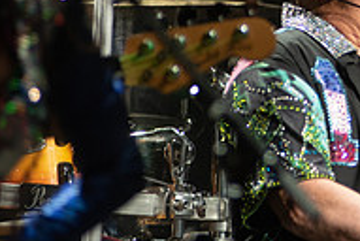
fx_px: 7011
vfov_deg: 2.0
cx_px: 526
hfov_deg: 2.9
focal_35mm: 700
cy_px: 12
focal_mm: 200
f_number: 3.2
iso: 1250
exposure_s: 1/640
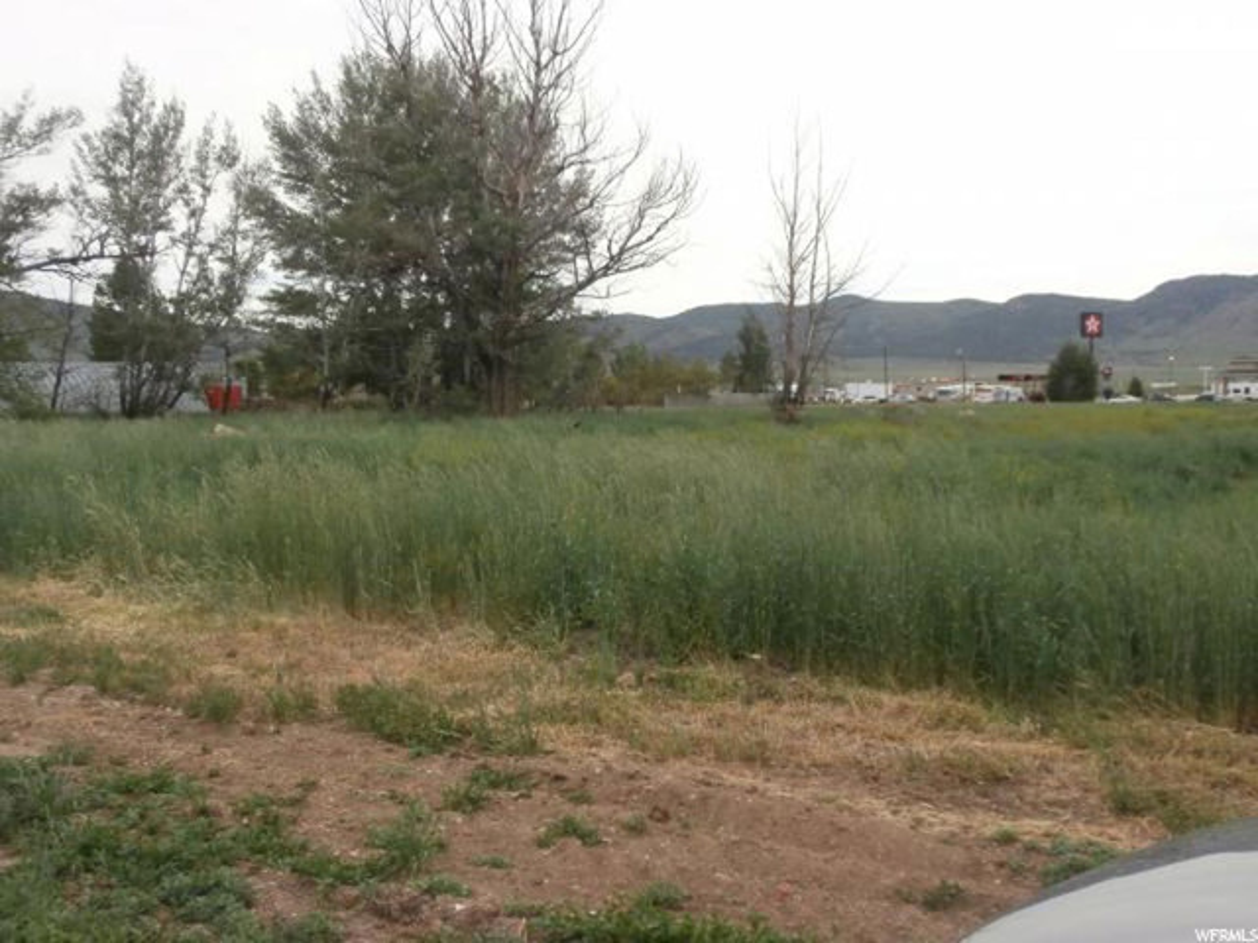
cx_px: 629
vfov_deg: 37.7
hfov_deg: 49.0
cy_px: 472
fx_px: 1381
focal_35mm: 38
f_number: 3.9
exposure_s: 1/640
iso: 100
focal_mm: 6.67
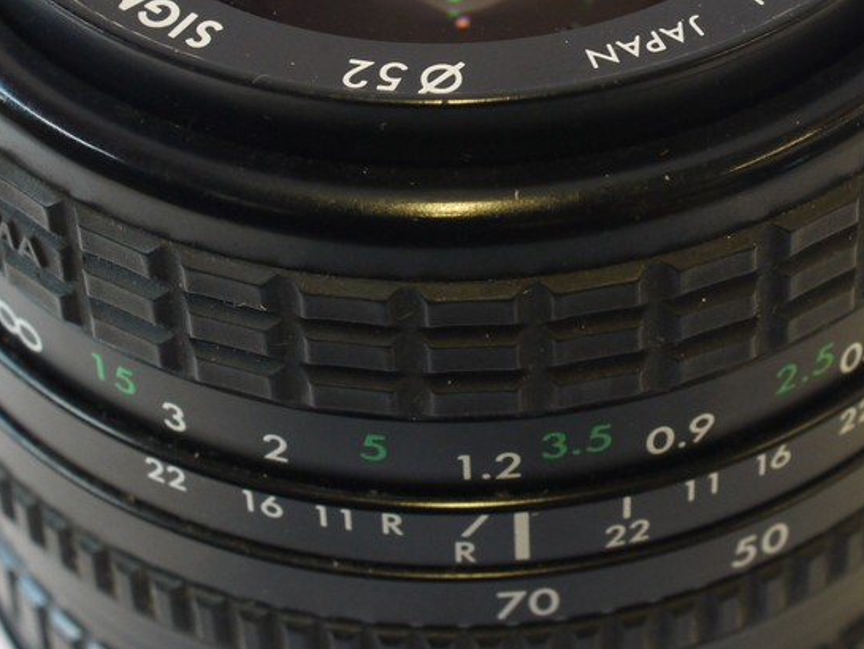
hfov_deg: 14.9
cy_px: 129
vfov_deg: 11.2
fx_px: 3295
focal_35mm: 132
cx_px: 485
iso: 400
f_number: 8
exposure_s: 1/13
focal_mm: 30
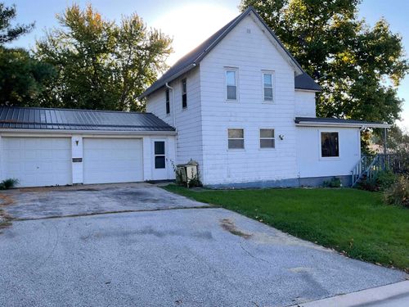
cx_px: 204
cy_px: 154
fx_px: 343
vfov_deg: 48.2
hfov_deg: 61.7
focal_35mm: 29
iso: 16
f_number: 1.8
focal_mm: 3
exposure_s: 1/307
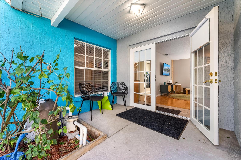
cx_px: 120
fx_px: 94
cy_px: 80
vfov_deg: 81.2
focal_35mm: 14
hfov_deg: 104.3
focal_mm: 14
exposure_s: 1/3
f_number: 10
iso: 250
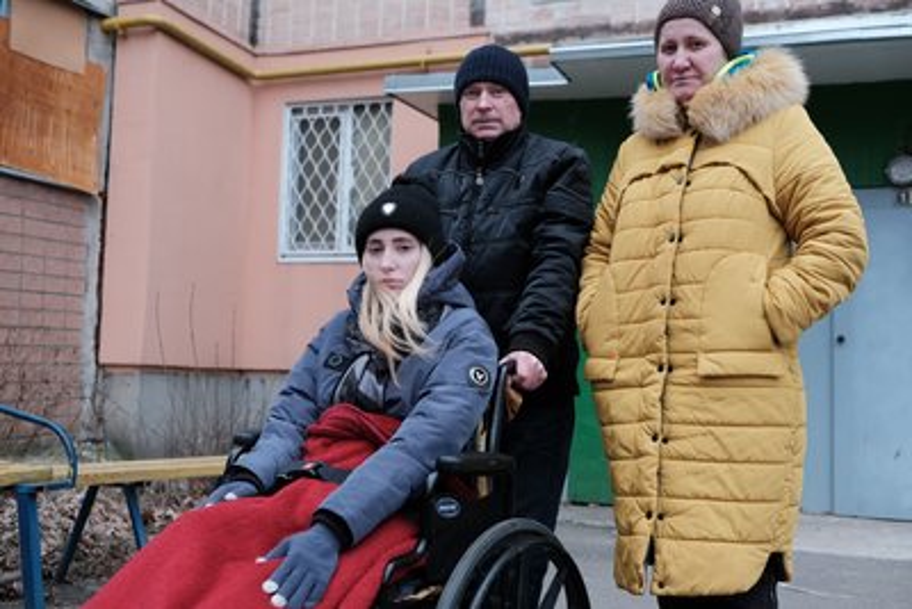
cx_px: 456
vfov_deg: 33.4
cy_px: 304
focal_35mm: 40
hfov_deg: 48.4
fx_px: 1014
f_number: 3.2
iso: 1000
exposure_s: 1/160
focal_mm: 26.5
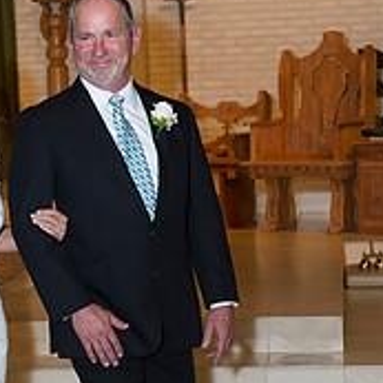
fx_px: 1552
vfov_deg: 14.0
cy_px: 288
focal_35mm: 124
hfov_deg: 14.0
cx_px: 123
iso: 1600
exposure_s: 1/160
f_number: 5
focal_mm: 56
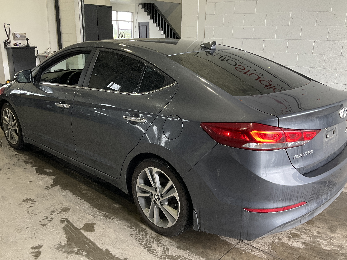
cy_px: 142
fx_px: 331
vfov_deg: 42.9
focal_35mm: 33
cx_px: 172
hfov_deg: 55.4
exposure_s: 1/101
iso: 50
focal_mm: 3
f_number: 1.8
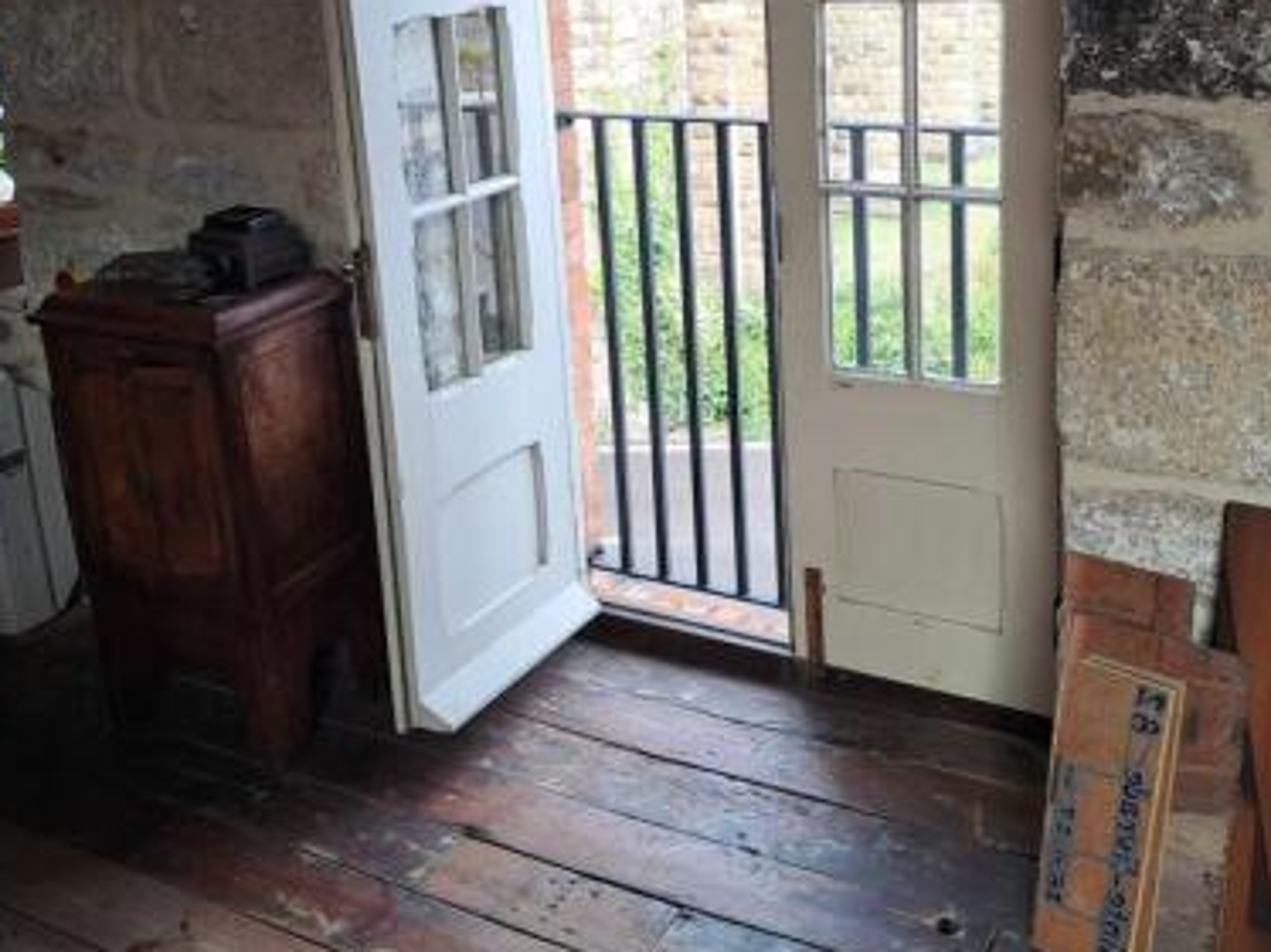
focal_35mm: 39
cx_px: 681
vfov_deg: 35.9
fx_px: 1431
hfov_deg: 47.9
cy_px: 236
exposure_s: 1/101
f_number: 1.8
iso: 32
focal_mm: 4.65
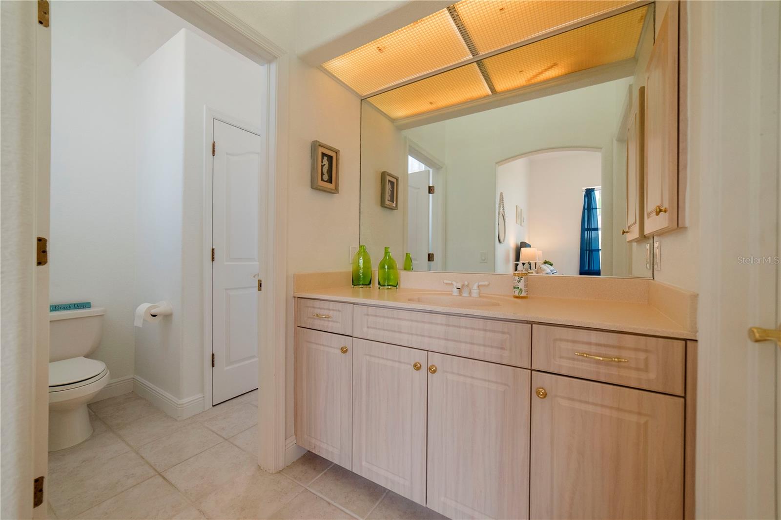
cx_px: 390
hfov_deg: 104.3
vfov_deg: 81.2
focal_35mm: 14
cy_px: 260
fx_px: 304
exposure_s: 1/320
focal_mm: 14
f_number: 4.5
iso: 1250
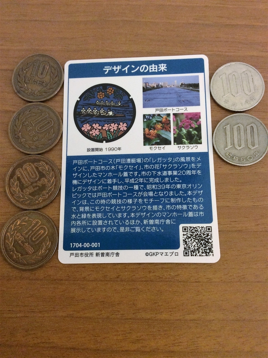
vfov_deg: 56.9
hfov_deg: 44.0
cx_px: 134
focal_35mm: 32
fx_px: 331
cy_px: 179
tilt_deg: -77.9
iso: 160
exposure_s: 1/25
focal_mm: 3.3
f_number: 2.4
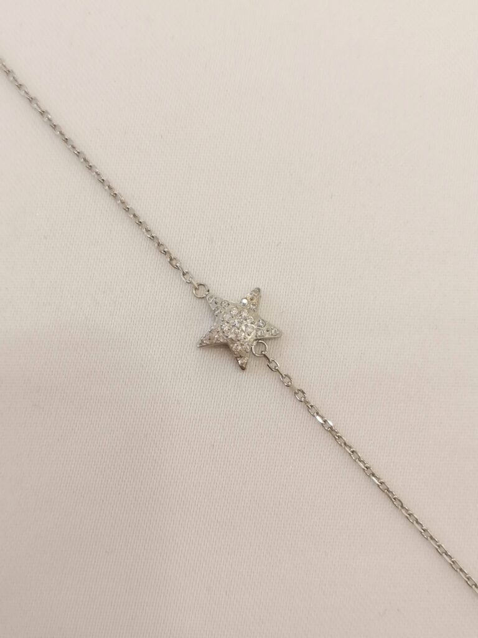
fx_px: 902
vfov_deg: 38.9
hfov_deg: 29.7
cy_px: 319
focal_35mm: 49
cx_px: 239
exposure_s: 1/50
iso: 80
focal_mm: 4.75
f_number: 1.8
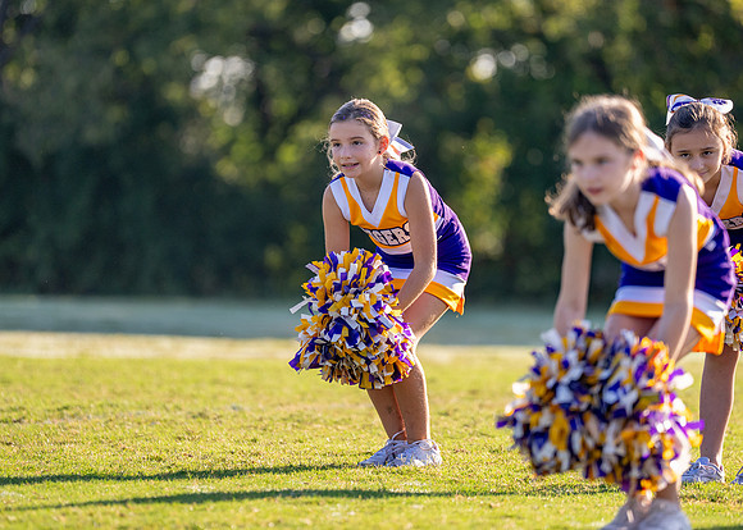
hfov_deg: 7.4
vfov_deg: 5.3
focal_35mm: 273
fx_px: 5765
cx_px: 401
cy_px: 232
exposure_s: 1/2000
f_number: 2.8
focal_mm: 200
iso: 400
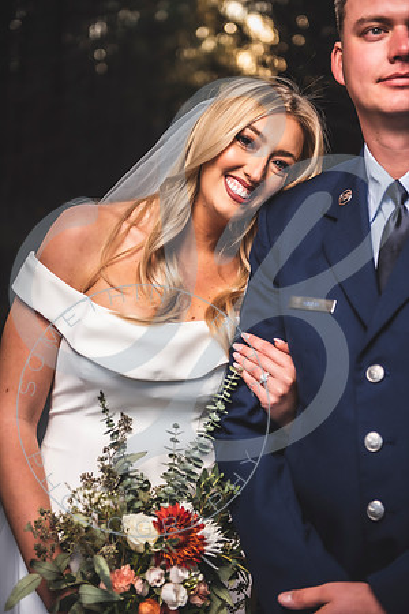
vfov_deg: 32.4
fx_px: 1057
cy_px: 307
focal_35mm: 62
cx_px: 204
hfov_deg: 21.9
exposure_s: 1/800
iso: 320
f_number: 2.8
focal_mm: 62
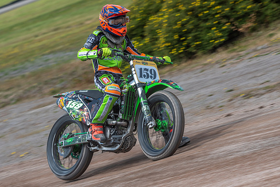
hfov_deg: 5.8
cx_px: 136
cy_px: 100
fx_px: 2782
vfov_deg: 3.8
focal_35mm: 358
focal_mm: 240
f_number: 8
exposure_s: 1/320
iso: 100
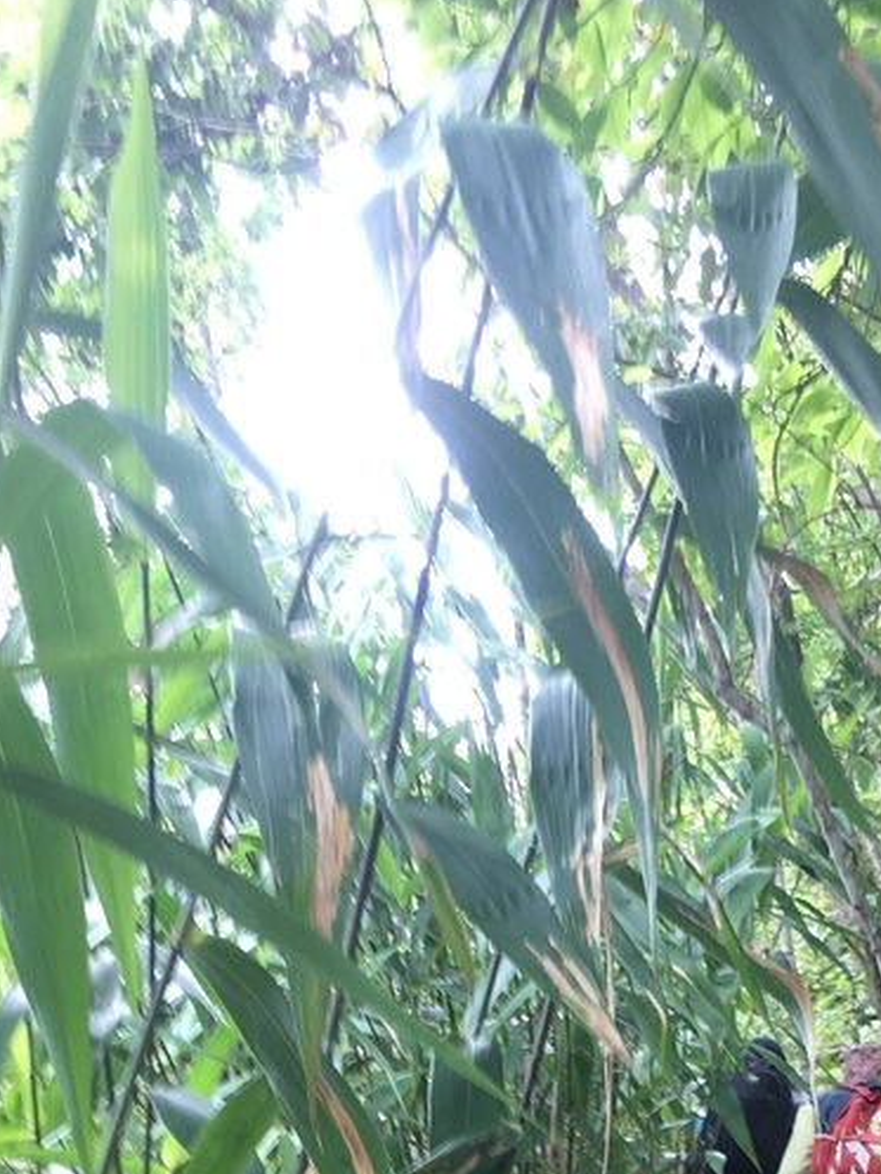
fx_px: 2374
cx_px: 704
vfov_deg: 25.1
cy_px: 1403
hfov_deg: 20.8
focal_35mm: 70
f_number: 2.2
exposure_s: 1/33
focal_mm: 4.15
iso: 25
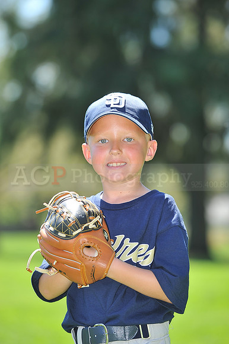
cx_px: 114
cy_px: 172
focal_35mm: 165
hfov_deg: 8.3
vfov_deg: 12.5
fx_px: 1576
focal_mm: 165
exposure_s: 1/320
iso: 200
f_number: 5.6
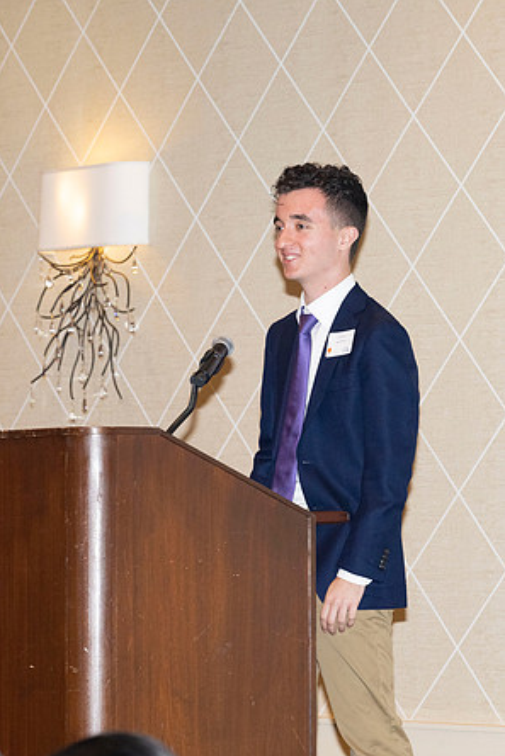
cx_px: 252
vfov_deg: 11.3
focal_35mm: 182
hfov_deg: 7.6
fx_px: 3826
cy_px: 381
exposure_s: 1/200
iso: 2000
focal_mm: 120
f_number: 5.6
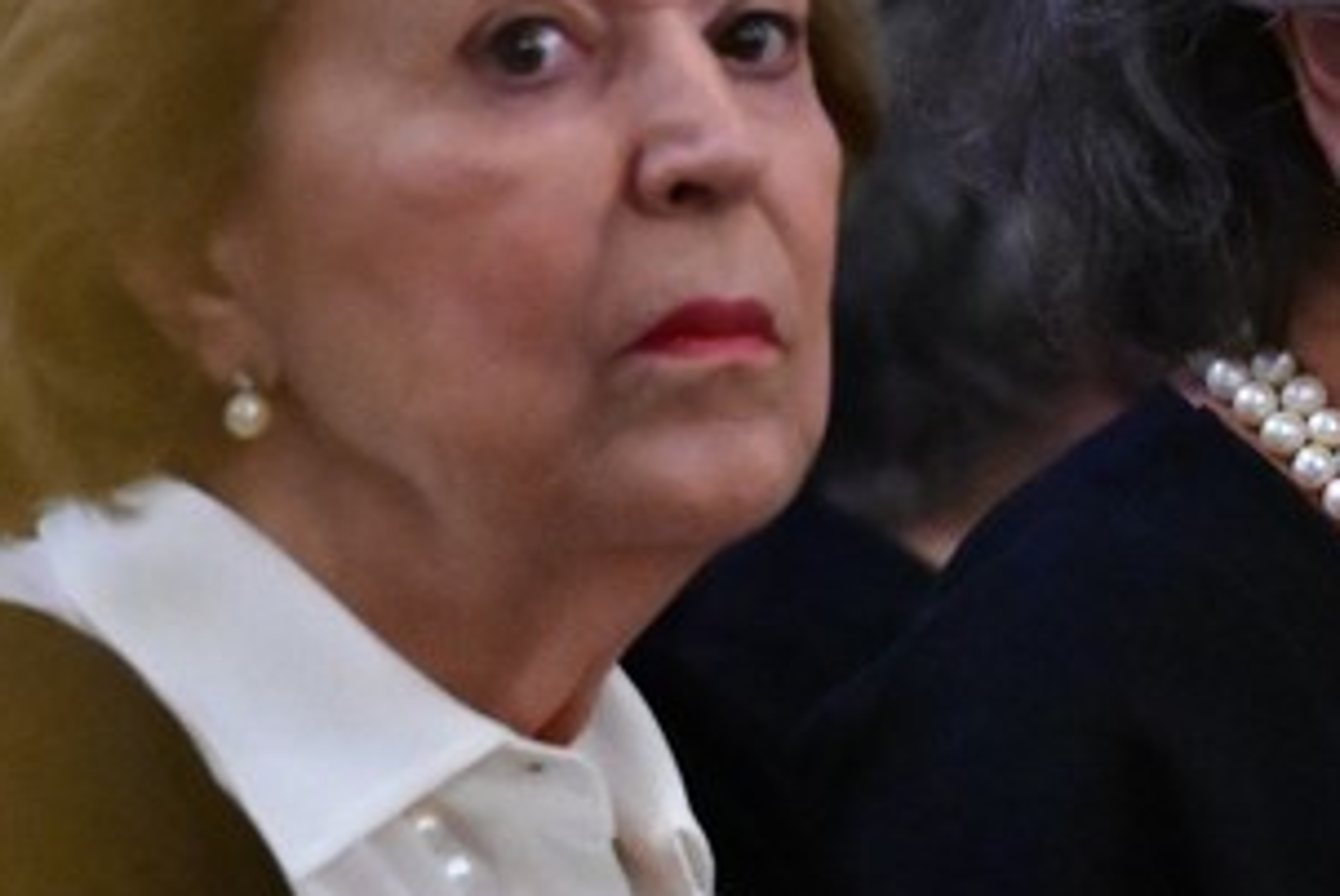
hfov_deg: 1.7
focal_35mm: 1191
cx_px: 1784
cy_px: 129
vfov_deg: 1.2
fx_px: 44373
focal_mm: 200
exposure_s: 1/250
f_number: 4
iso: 10000
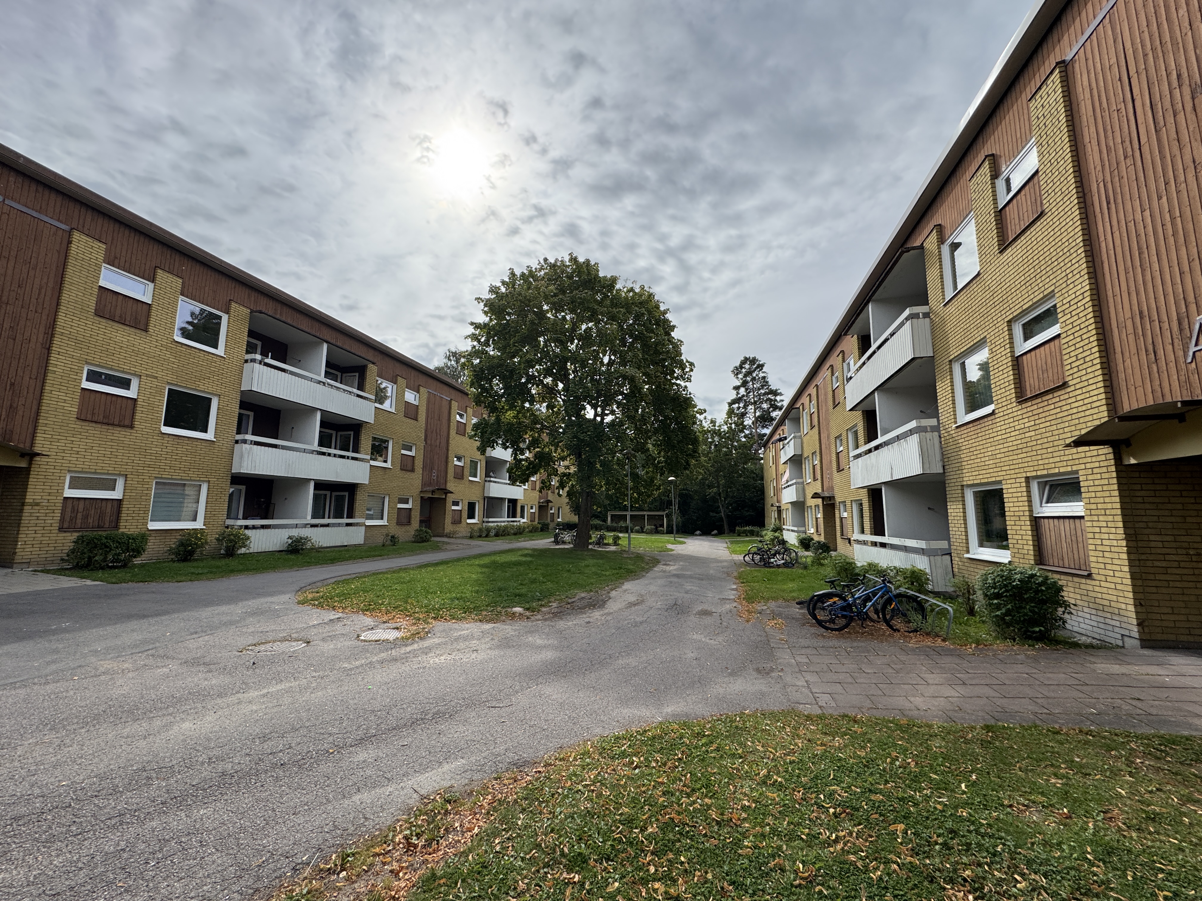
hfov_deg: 102.1
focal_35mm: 14
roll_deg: -0.3
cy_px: 450
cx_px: 601
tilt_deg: +7.5
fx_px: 486
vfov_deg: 85.7
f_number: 2.2
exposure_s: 1/1672
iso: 50
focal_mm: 2.22
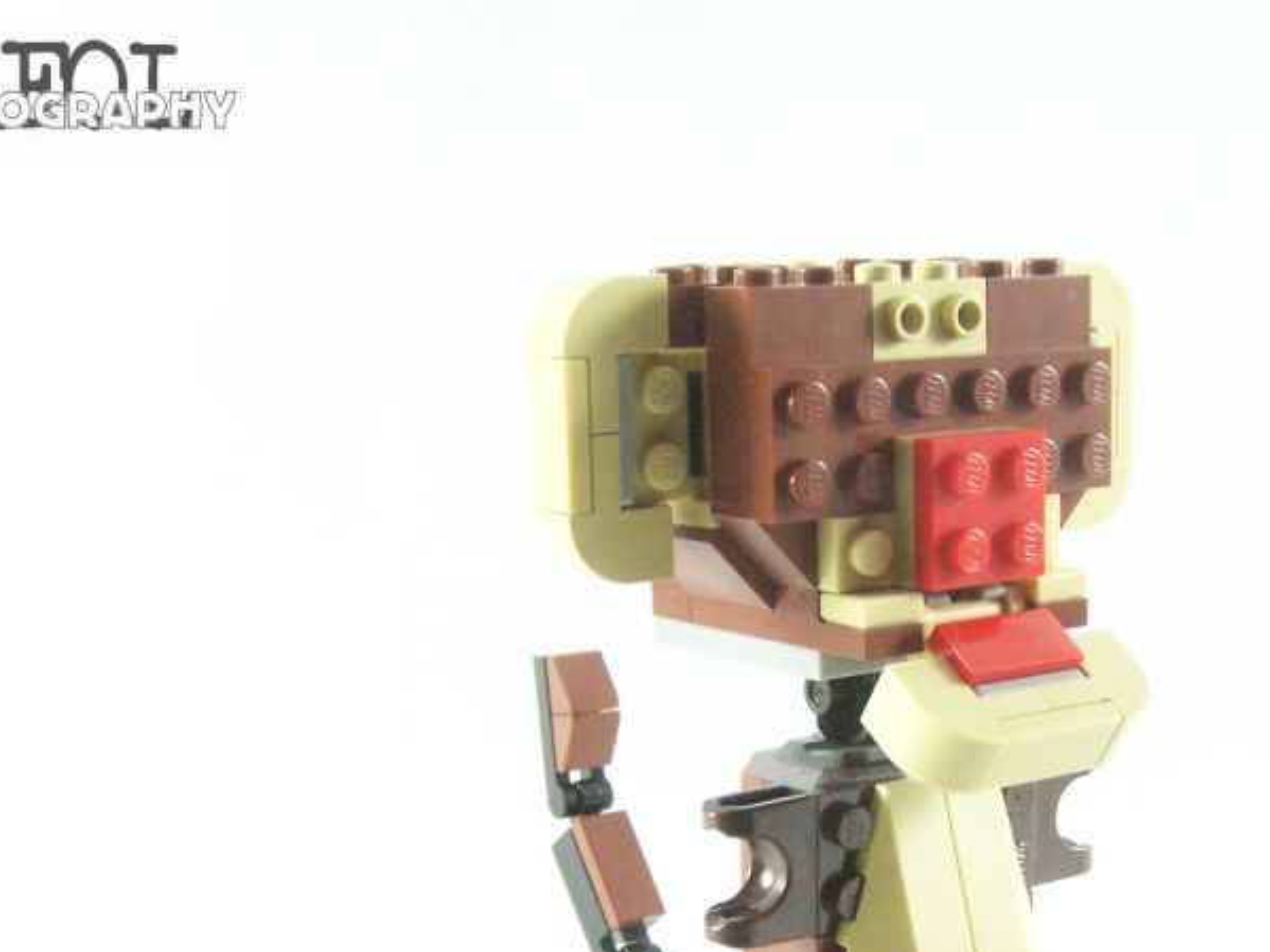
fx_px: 2384
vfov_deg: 22.2
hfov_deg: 29.5
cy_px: 812
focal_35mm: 65
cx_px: 890
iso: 400
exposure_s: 1/60
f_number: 4
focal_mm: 6.3
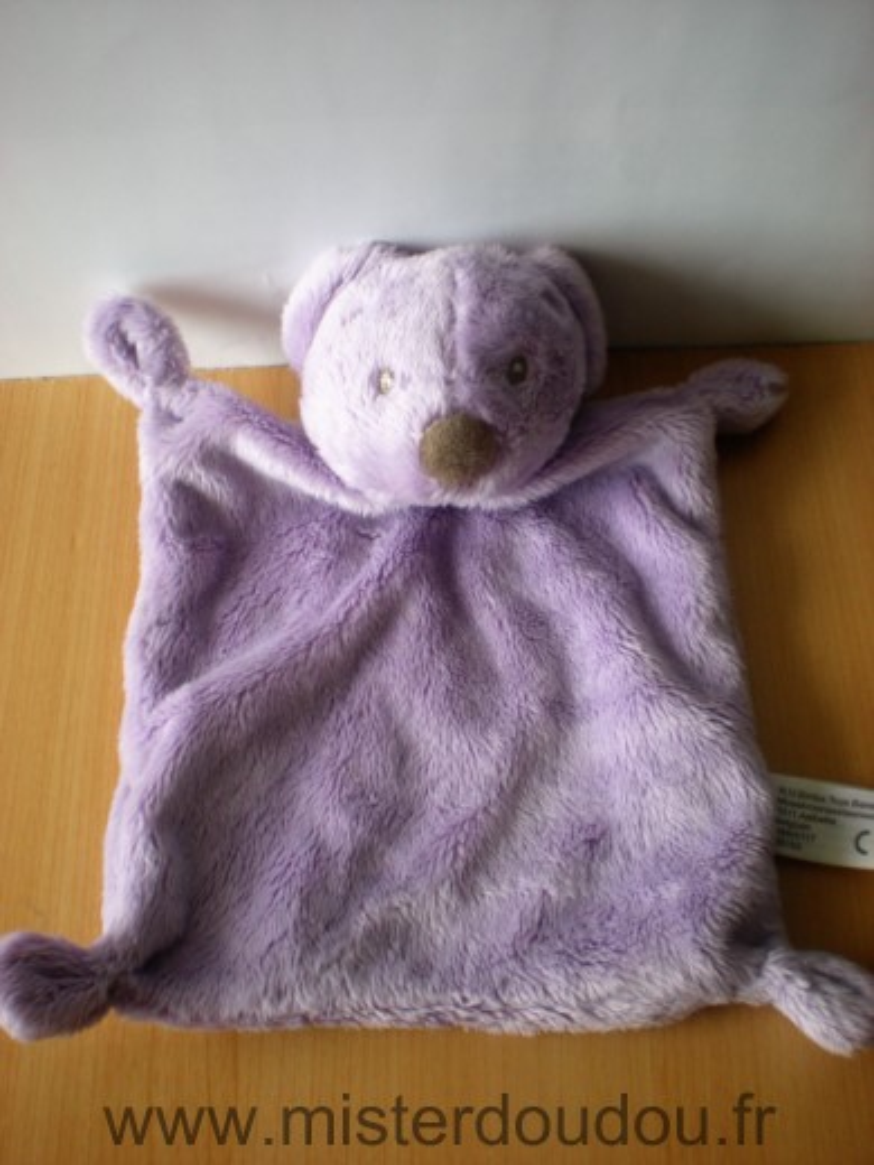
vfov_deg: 49.0
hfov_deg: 37.7
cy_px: 582
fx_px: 1279
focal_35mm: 38
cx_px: 437
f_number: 3.1
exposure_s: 1/58.7
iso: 134
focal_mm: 6.3
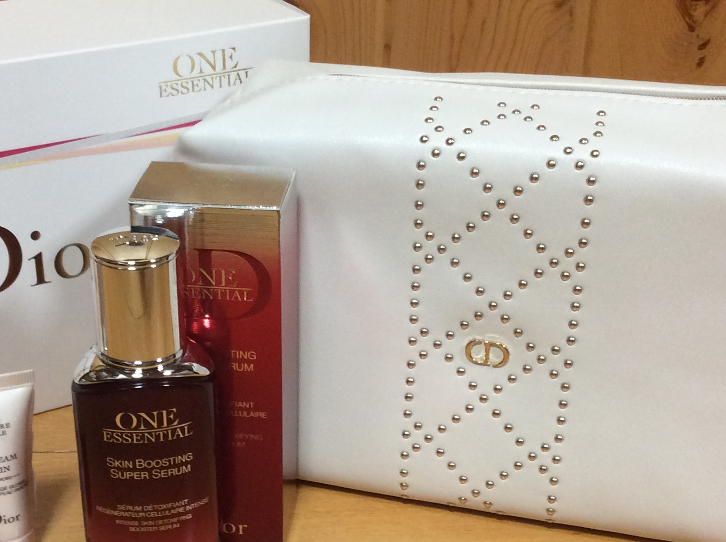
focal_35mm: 61
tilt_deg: -28.9
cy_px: 336
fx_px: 1278
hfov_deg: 31.5
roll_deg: +2.4
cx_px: 248
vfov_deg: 23.9
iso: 100
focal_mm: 3.3
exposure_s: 1/24
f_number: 2.4
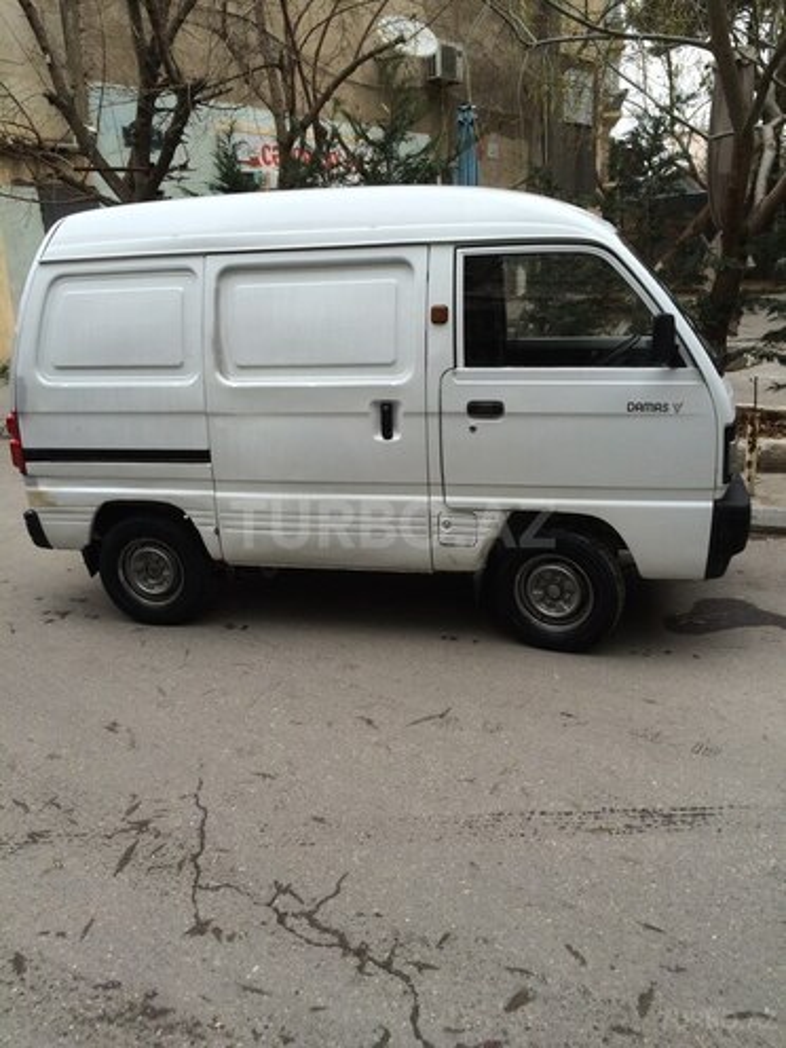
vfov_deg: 61.7
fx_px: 878
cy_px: 524
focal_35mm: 29
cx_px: 393
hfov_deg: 48.2
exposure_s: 1/406
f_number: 2.2
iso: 32
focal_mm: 4.15
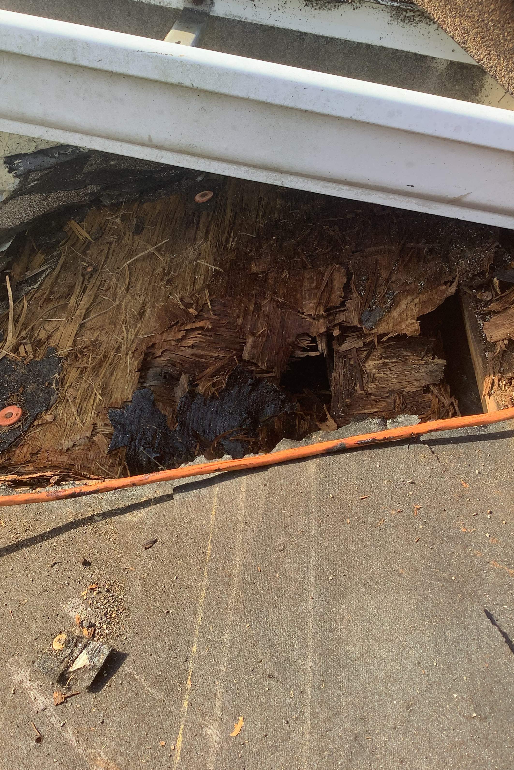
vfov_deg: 57.2
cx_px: 219
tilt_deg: -45.4
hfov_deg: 39.9
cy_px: 382
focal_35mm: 33
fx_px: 707
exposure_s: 1/123
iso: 25
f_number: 2.4
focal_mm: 3.3
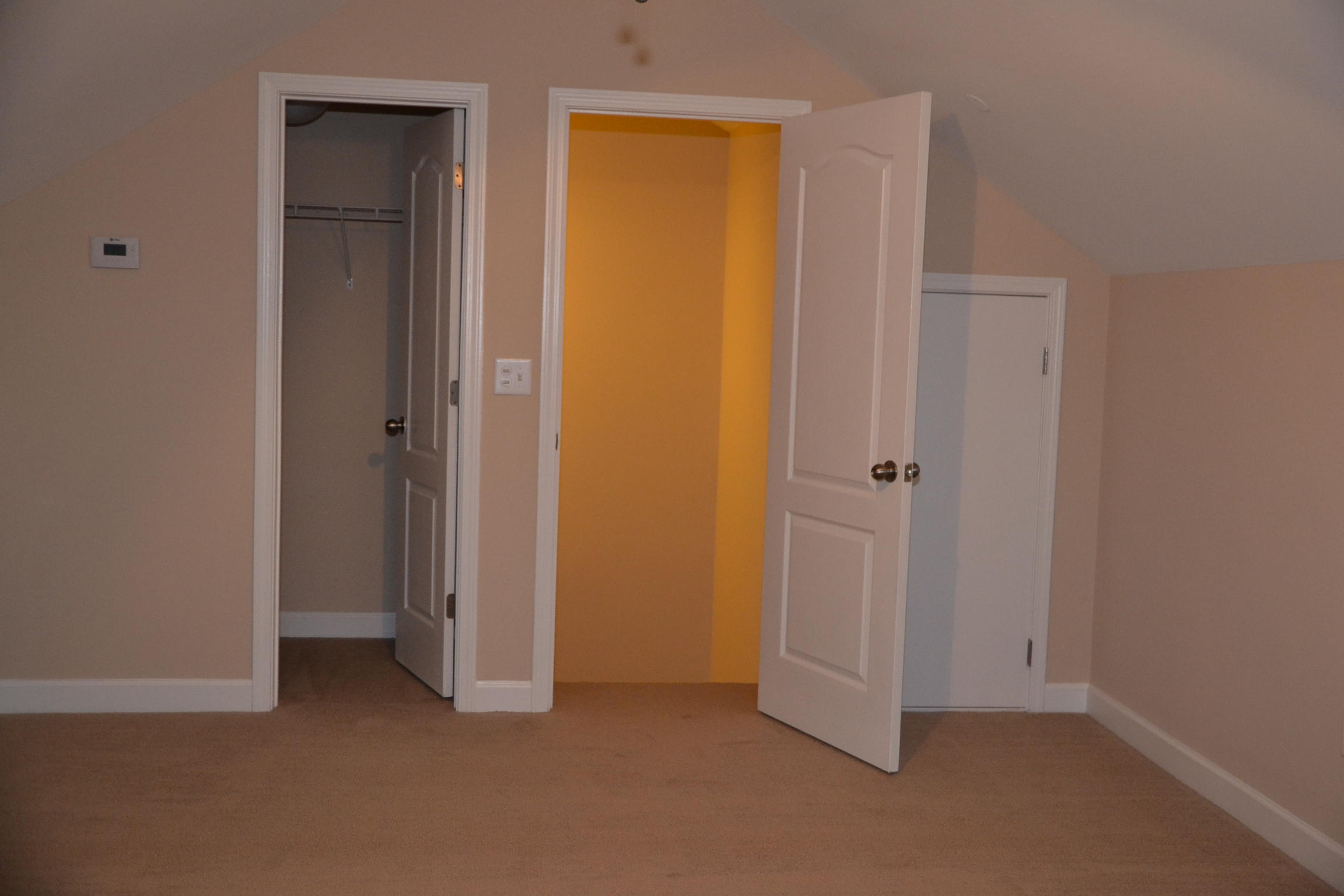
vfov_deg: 35.5
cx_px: 672
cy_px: 448
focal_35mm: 38
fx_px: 1400
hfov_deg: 51.3
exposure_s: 1/60
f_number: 2.8
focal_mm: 25
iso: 1250
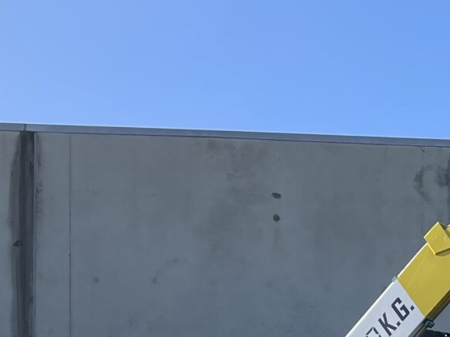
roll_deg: +1.8
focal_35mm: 111
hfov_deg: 17.6
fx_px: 1442
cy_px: 675
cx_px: 335
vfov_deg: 11.9
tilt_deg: +4.1
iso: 32
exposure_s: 1/2387
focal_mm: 5.1
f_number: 1.6
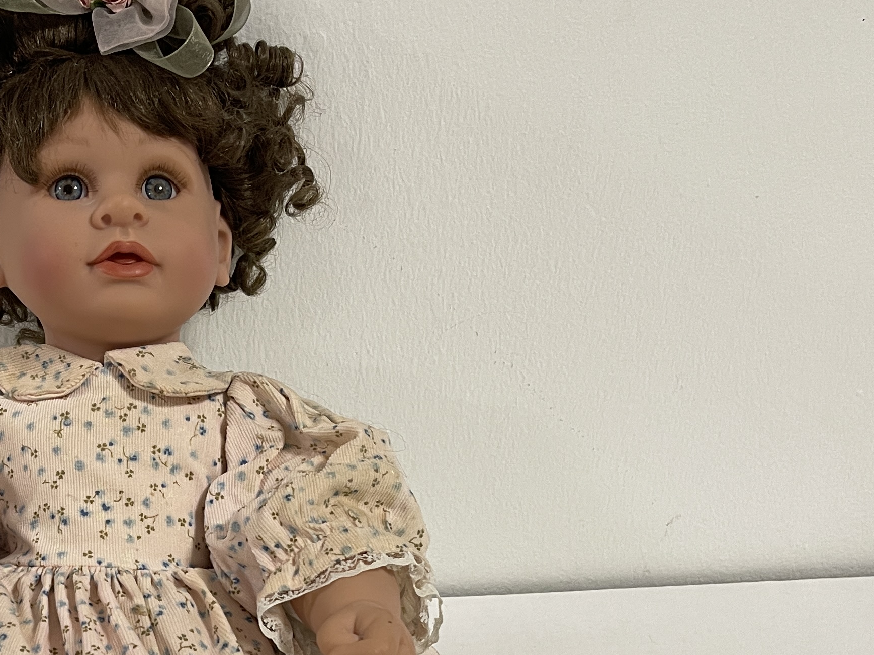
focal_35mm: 58
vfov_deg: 24.2
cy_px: 646
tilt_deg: -31.7
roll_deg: +1.1
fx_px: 1464
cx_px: 165
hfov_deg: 32.3
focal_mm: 5.1
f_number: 1.6
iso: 100
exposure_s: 1/50
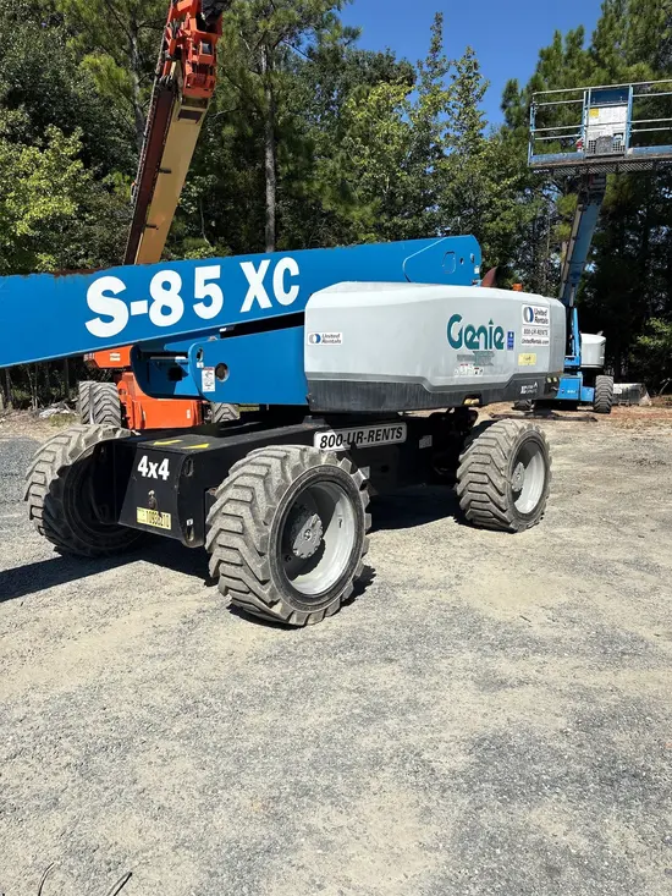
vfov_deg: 67.3
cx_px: 336
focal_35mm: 26
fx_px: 673
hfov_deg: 53.1
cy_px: 448
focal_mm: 5.96
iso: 50
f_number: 1.6
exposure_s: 1/4950
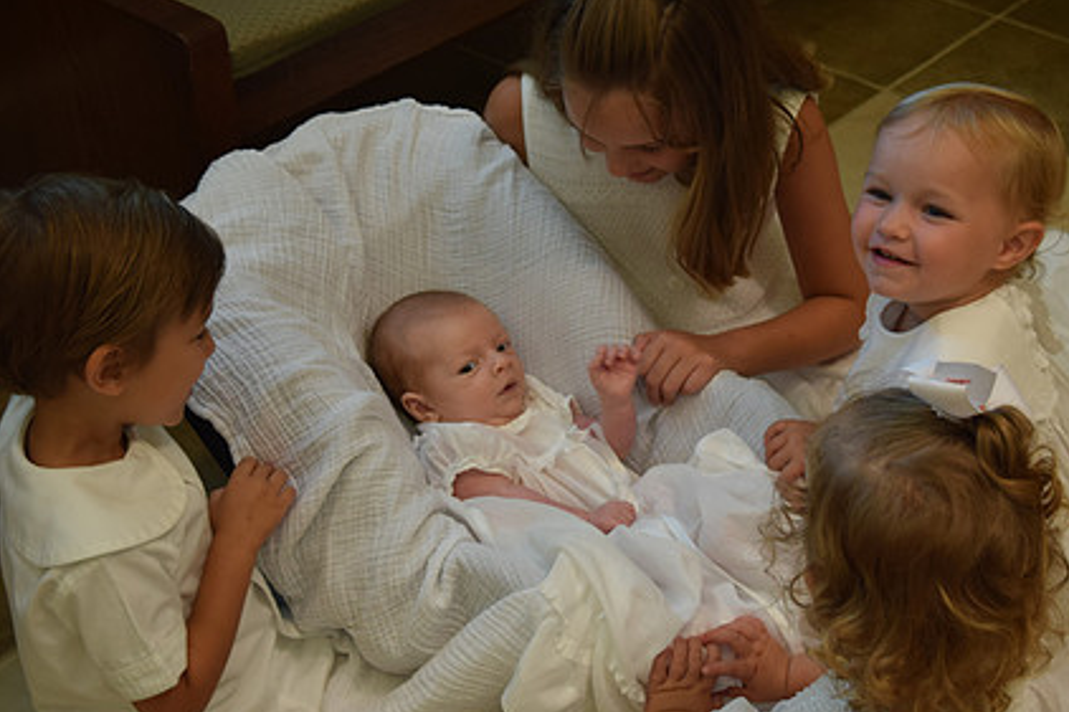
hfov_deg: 30.5
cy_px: 338
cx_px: 570
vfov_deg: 20.6
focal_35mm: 66
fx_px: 1959
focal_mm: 32
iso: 560
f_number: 4.5
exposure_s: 1/60
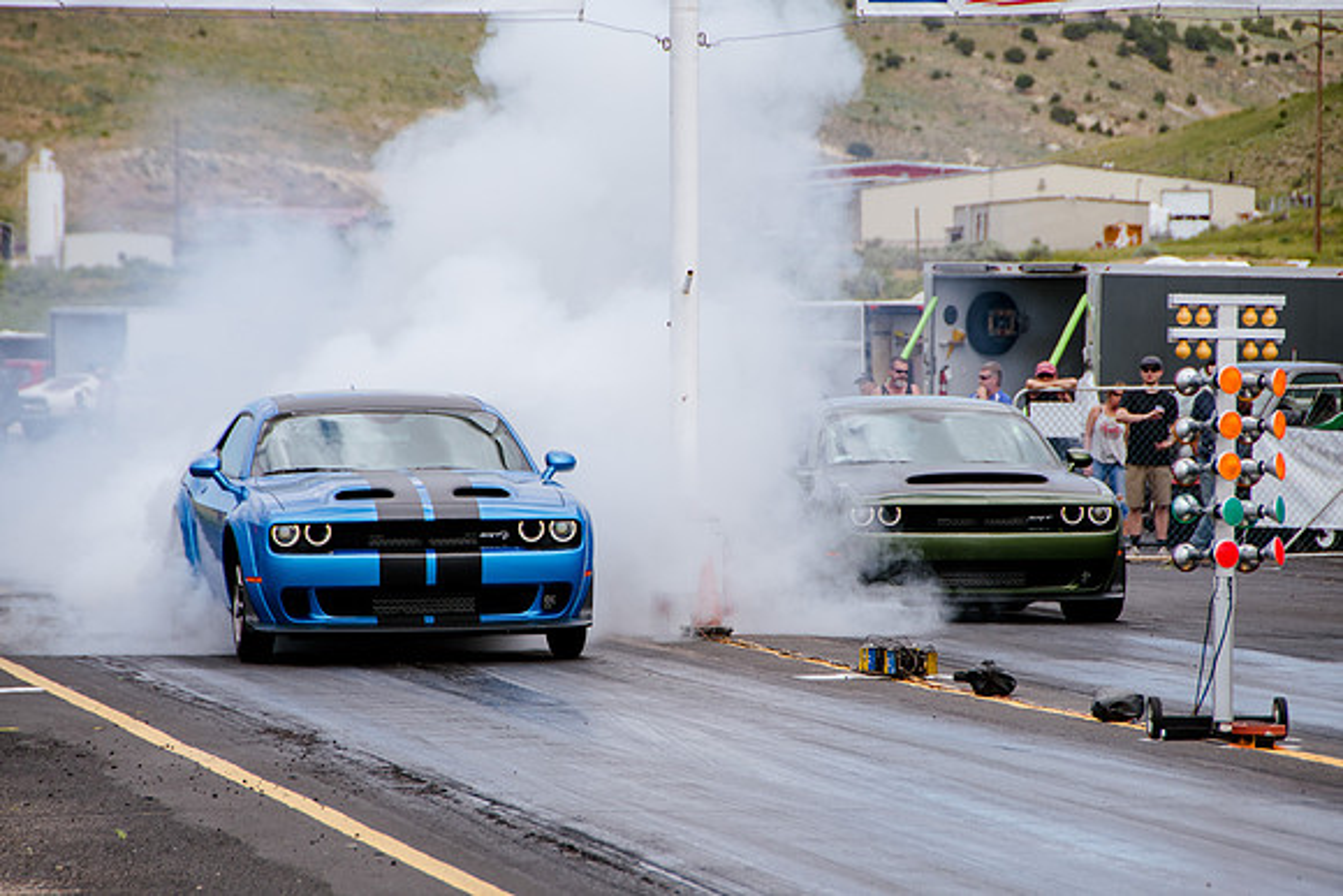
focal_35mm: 255
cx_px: 672
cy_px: 448
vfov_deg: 5.4
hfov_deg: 8.1
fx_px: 9515
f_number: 7.1
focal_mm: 170
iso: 200
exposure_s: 1/320
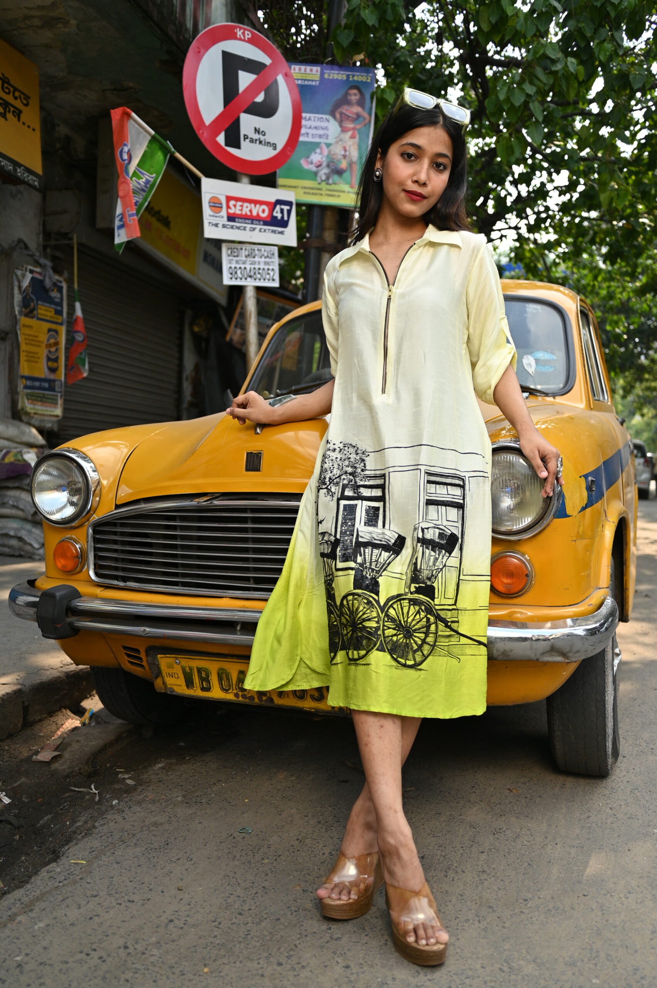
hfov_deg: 46.3
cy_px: 494
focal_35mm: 28
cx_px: 328
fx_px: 768
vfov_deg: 65.5
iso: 160
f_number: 2.8
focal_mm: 28
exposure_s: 1/1000
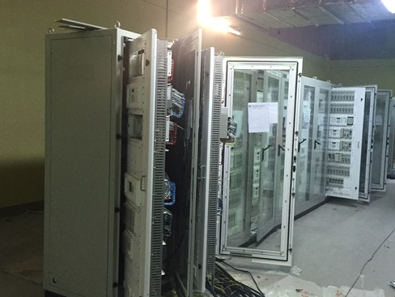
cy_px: 152
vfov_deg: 37.7
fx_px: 434
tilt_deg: -5.2
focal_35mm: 38
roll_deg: -3.1
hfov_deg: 49.0
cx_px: 193
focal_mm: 4.15
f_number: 2.2
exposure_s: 1/30
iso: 200
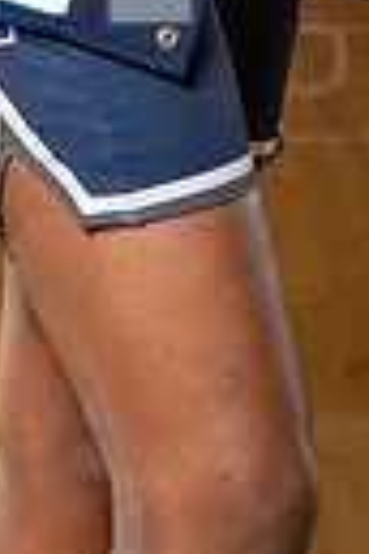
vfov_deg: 9.1
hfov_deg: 6.4
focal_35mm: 216
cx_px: 69
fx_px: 3321
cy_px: -408
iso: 320
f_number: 7.1
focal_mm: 62
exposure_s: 1/250
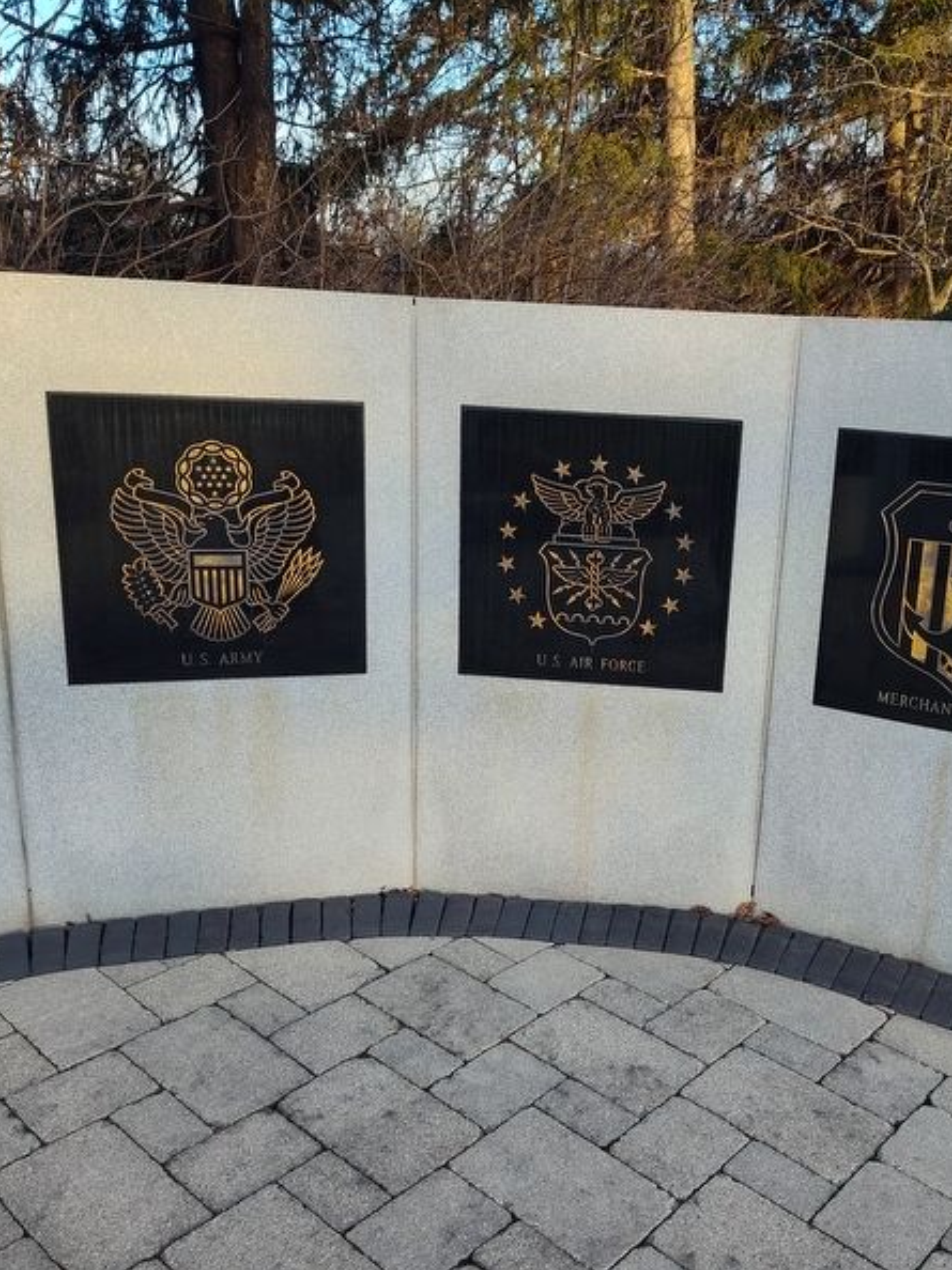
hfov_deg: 44.7
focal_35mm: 31
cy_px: 637
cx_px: 638
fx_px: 1138
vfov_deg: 58.4
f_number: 1.8
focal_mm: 5.56
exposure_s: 1/202
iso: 100
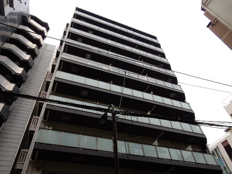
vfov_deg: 54.9
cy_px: 87
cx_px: 116
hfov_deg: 69.4
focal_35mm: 25
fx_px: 168
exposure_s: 1/100
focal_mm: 4.5
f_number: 3.7
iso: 125
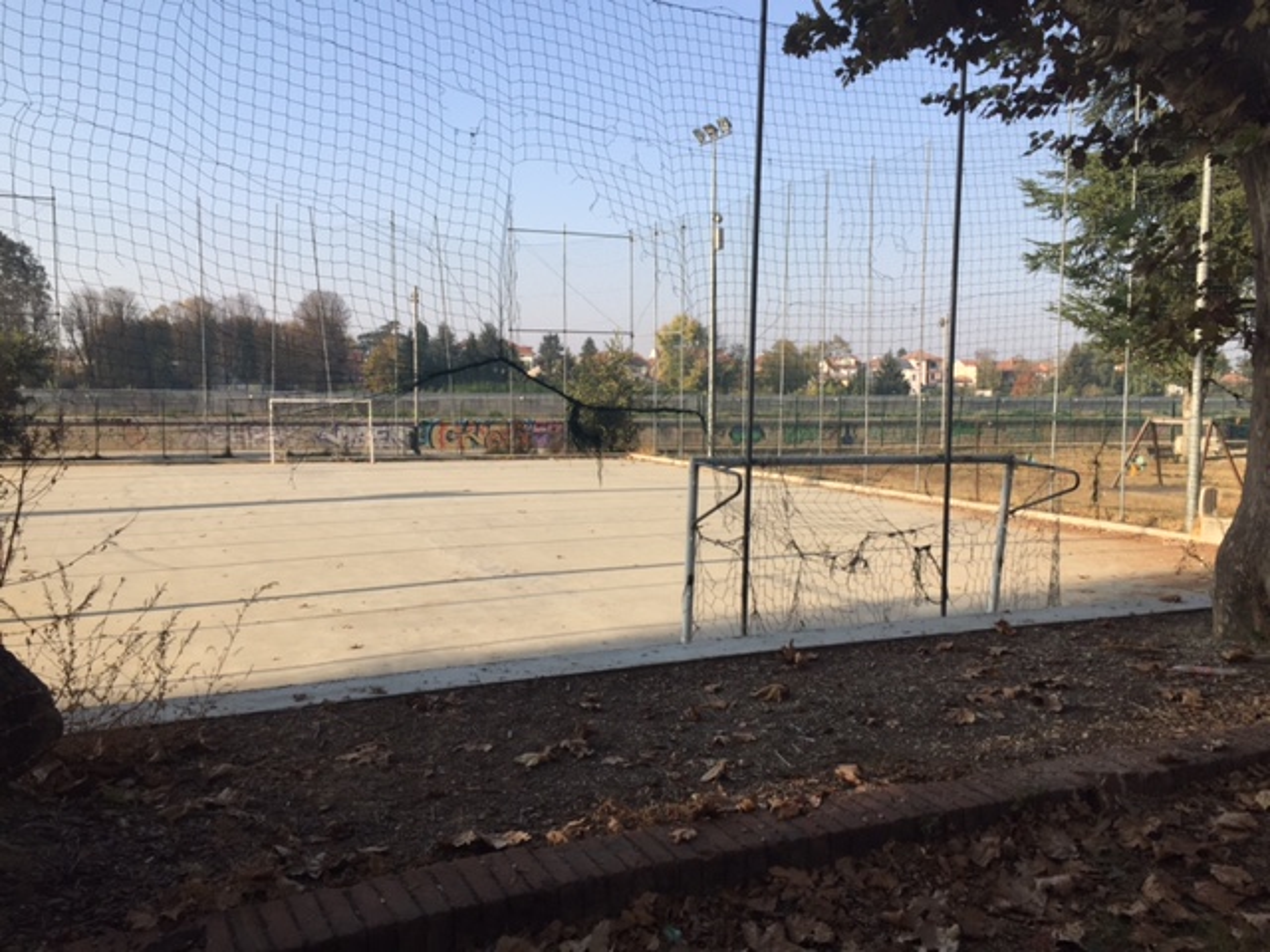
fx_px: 1064
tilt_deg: -4.5
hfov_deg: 61.7
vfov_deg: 48.2
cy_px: 476
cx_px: 635
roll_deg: +0.0
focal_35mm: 29
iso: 32
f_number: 2.2
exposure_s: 1/1068
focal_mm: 4.15
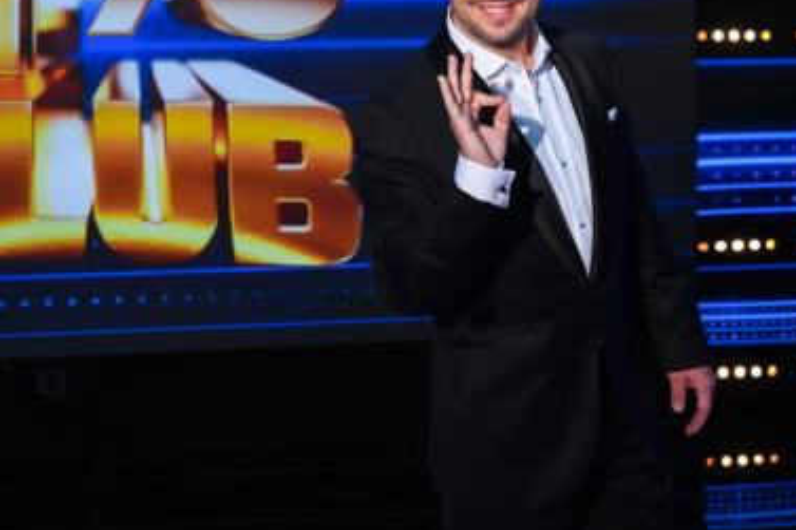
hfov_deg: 26.3
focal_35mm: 77
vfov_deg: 17.5
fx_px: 1702
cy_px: 77
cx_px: 458
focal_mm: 44
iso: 1250
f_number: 5
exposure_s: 1/160
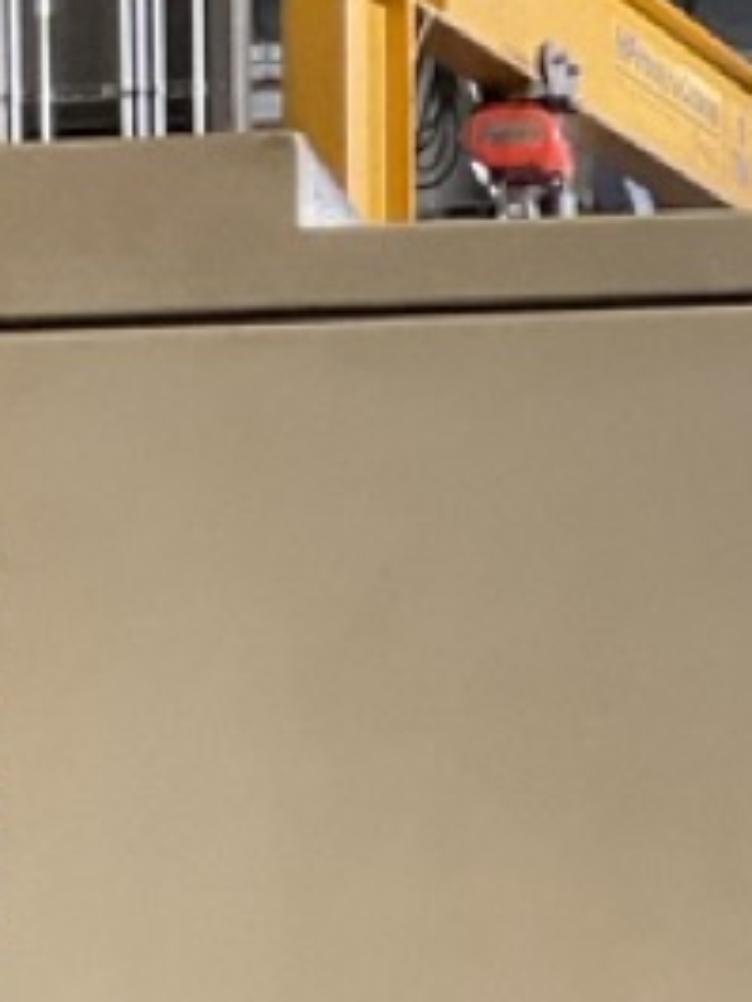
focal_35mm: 140
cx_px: 314
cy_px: 2125
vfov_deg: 12.2
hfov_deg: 10.6
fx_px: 4052
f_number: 1.8
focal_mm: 3
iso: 250
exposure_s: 1/60
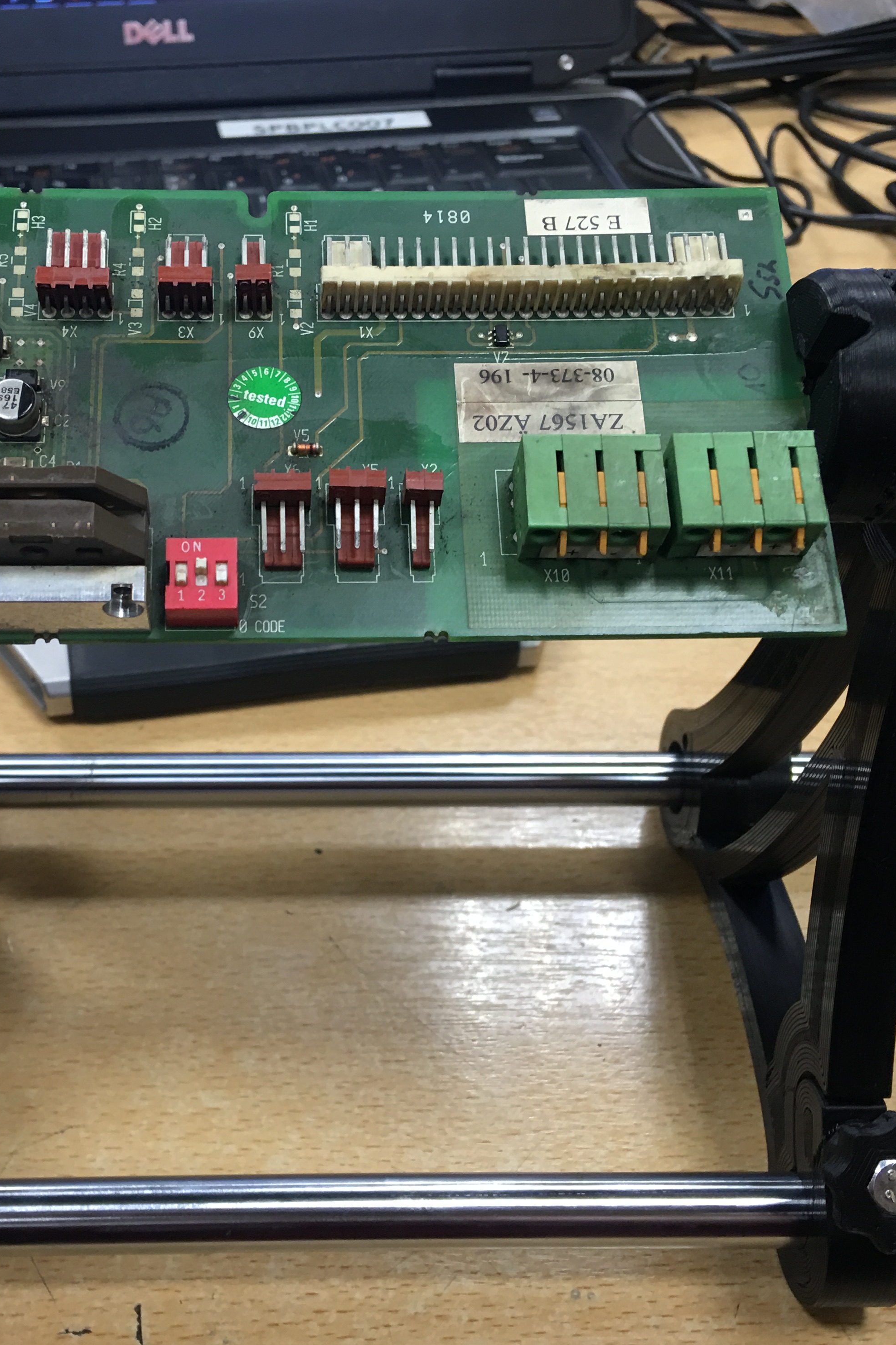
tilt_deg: -40.1
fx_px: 1531
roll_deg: -2.1
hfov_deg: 32.6
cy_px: 670
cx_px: 371
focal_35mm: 41
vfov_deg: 47.4
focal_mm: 4.15
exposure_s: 1/17
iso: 50
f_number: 2.2
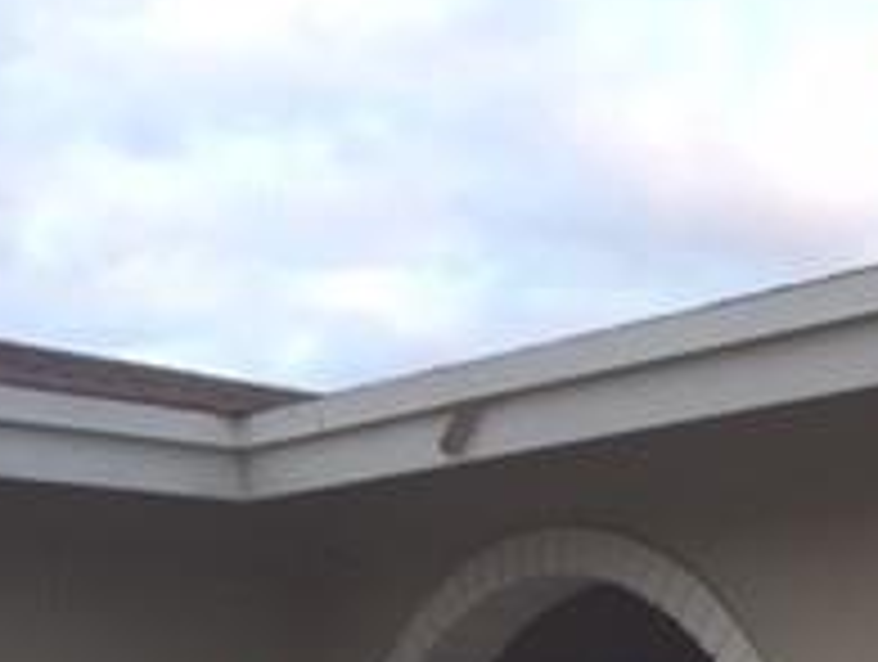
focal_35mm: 95
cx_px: 792
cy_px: 937
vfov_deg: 14.7
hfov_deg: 20.2
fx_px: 2414
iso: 32
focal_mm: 4.15
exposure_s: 1/40
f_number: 2.2
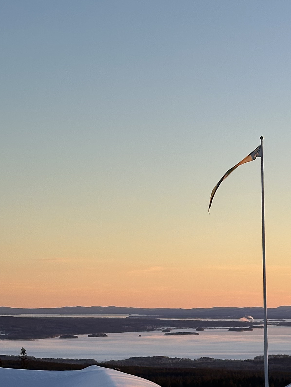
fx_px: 1356
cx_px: 356
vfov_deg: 16.1
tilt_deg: -2.5
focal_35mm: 121
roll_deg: -1.9
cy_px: 343
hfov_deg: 12.0
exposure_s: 1/1009
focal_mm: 6.86
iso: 64
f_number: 1.78
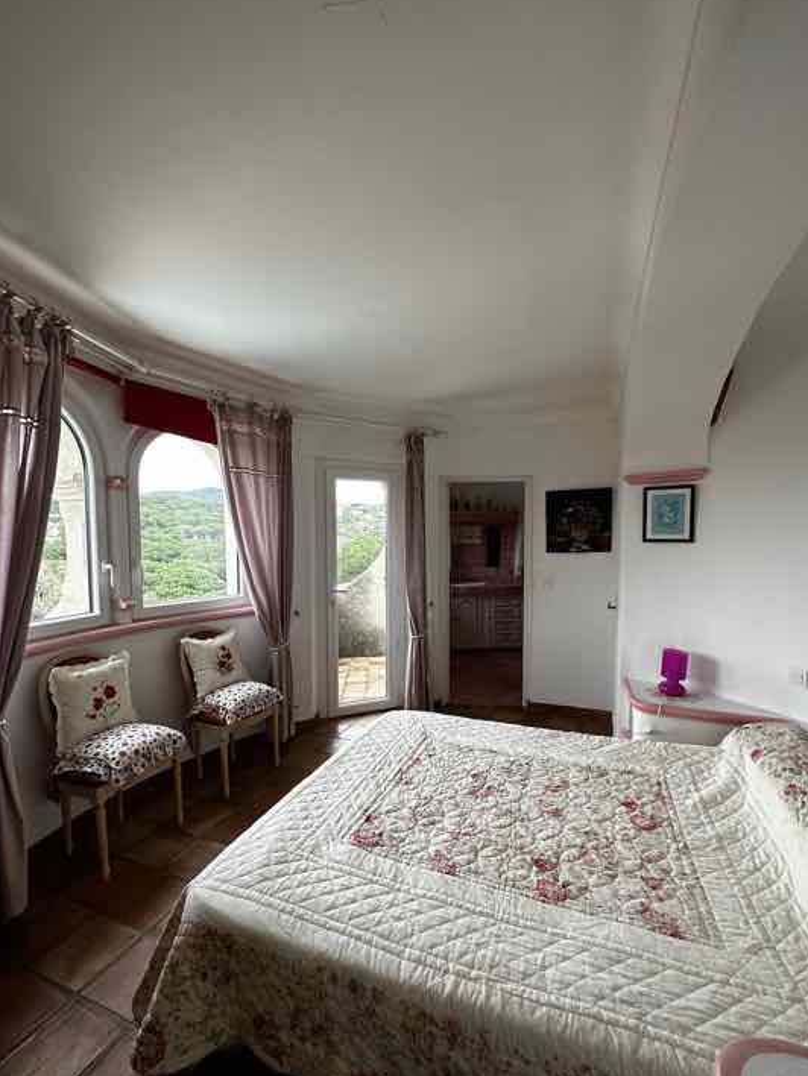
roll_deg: +0.5
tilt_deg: -3.1
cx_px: 419
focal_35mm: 15
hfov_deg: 81.7
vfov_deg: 98.1
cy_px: 566
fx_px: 467
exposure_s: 1/99
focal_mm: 2.22
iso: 80
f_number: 2.2
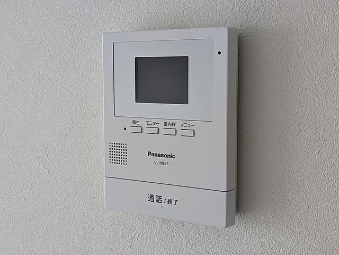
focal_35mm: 51
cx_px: 170
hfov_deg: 37.5
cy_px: 128
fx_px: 499
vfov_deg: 28.6
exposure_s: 1/135
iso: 75
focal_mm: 5.43
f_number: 1.89
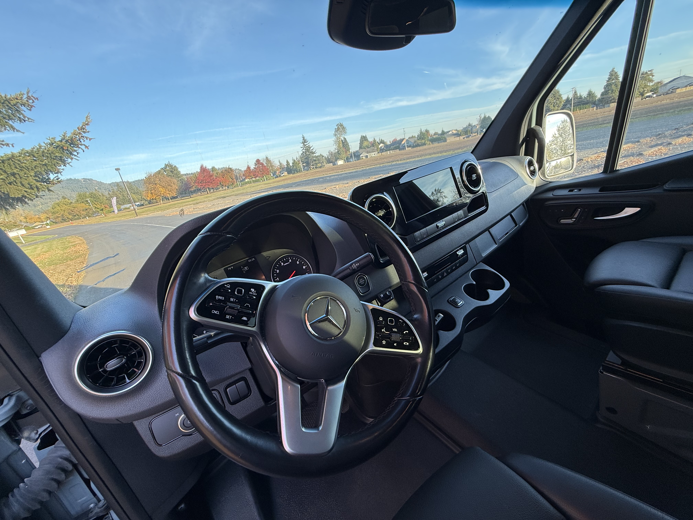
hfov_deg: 102.1
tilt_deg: -19.6
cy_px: 260
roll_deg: +12.3
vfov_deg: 85.7
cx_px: 346
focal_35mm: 14
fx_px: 280
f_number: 2.2
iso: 50
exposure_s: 1/99
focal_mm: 2.22
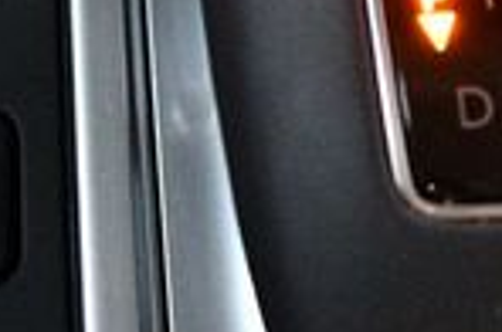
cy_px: 0
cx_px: 516
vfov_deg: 11.5
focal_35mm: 117
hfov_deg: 17.1
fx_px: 1628
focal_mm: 18
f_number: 3.5
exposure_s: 1/60
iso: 7200
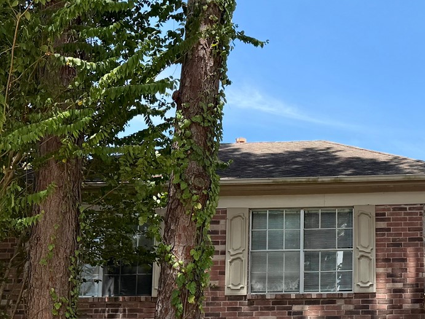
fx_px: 872
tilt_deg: +10.0
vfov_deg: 20.3
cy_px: 282
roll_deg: +0.6
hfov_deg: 26.2
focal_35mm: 71
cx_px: 408
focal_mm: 6.76
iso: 80
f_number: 1.78
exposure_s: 1/2110
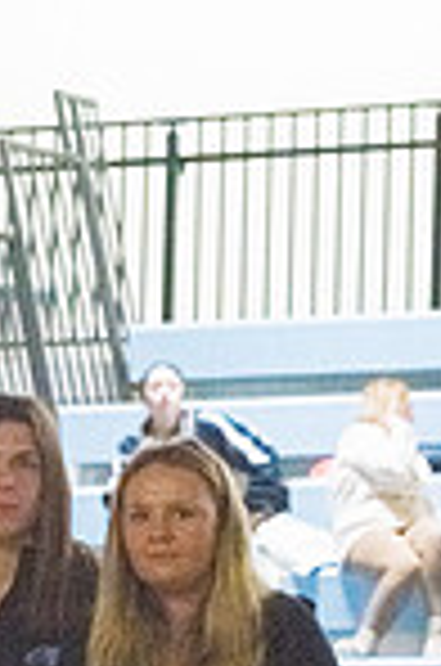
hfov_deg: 4.3
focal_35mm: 320
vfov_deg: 6.4
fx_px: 5907
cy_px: 864
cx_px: 153
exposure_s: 1/500
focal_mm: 105
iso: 10000
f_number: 6.3
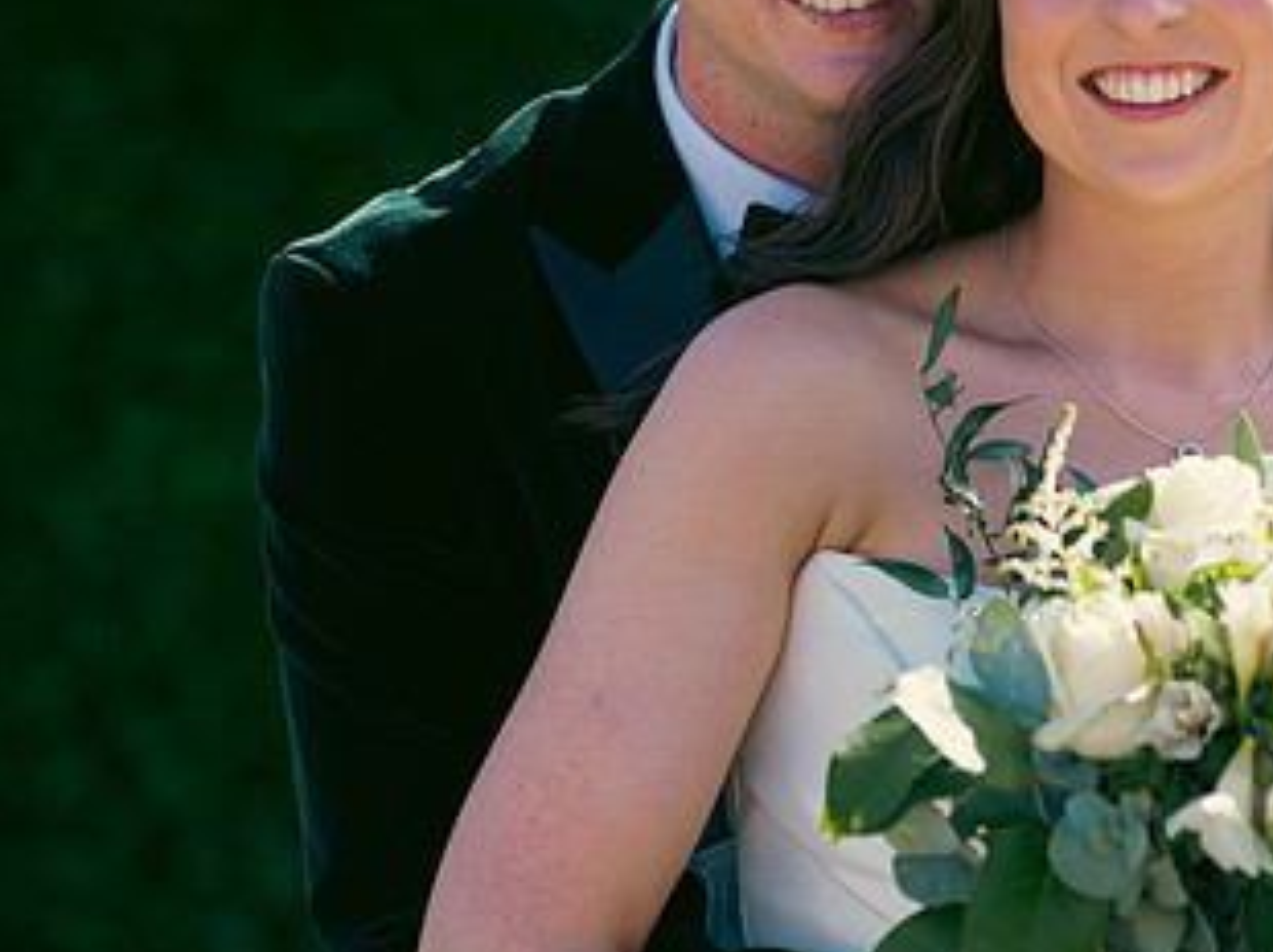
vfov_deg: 6.1
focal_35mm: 243
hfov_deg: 8.1
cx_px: 986
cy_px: 199
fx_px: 8929
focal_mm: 135
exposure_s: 1/640
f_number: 3.5
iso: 200
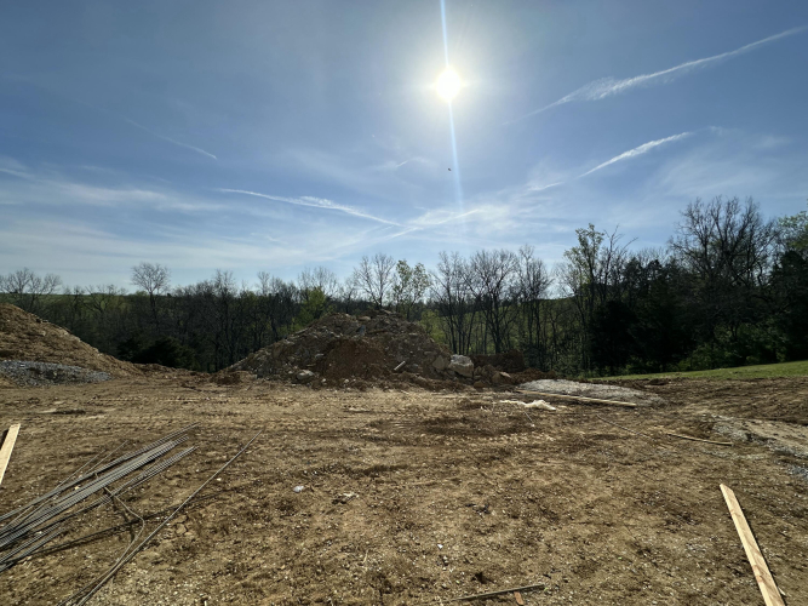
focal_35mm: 14
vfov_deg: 85.7
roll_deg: -1.5
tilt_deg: +2.4
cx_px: 404
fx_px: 327
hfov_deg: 102.1
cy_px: 303
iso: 50
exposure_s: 1/6135
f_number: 2.2
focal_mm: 2.22
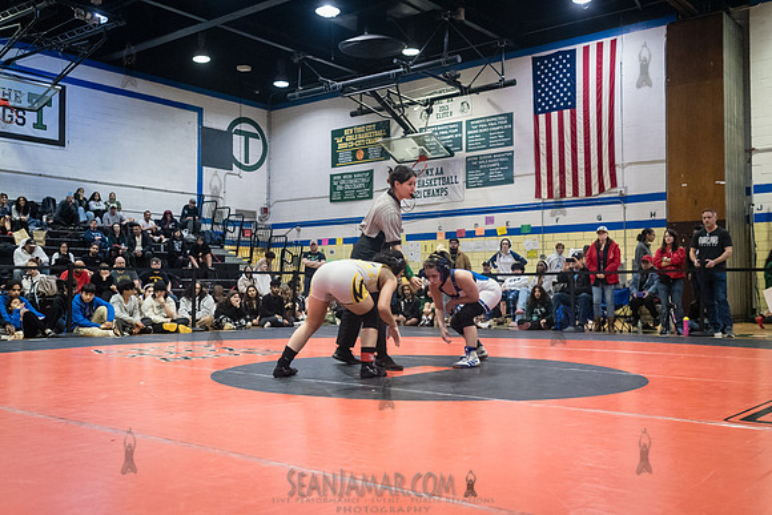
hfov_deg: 54.0
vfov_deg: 37.5
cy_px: 258
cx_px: 386
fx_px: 758
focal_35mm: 35
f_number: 4
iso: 8000
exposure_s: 1/400
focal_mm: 35
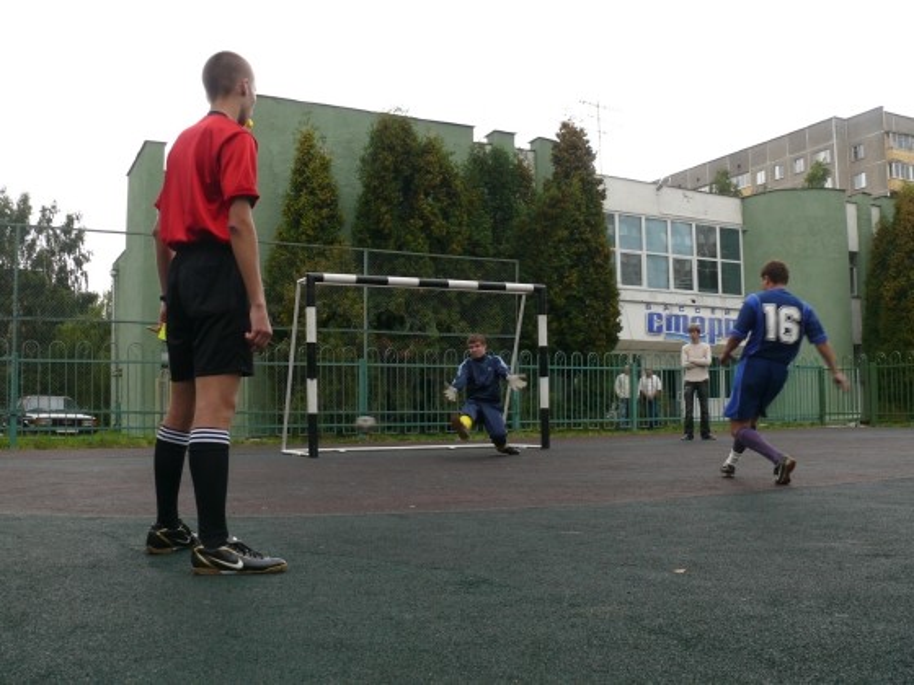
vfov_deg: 40.7
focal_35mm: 35
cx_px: 457
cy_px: 342
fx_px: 924
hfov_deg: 52.6
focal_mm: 7.4
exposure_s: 1/125
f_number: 4
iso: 100
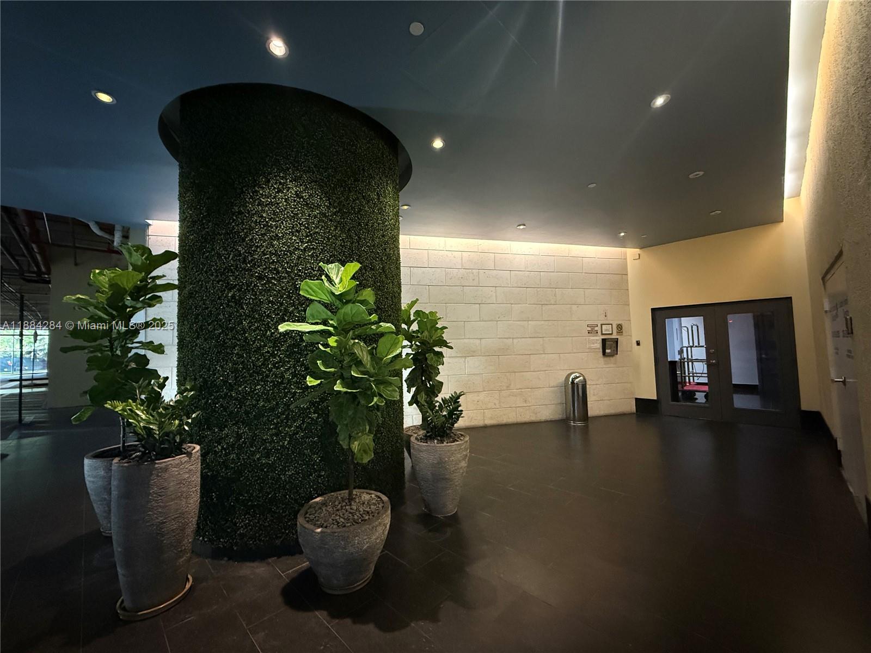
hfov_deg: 102.1
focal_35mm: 14
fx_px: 352
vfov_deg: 85.7
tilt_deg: +3.8
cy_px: 326
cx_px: 436
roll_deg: +1.6
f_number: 2.2
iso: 1000
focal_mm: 2.22
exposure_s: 1/40
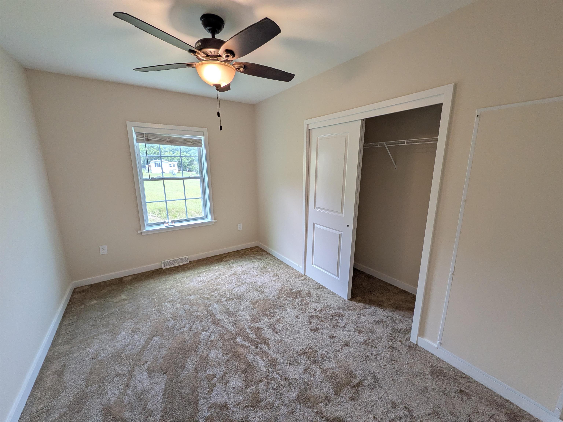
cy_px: 211
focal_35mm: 14
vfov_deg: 85.7
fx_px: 228
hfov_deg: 102.1
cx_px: 282
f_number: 2.2
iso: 90
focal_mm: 1.83
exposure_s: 1/60
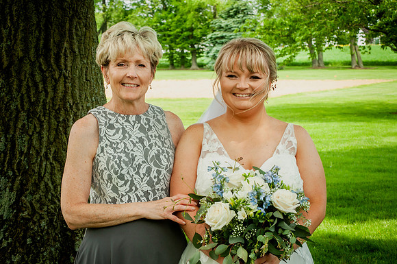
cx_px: 198
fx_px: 909
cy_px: 132
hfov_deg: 24.6
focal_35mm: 82
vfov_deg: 16.5
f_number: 8
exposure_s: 1/250
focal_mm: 55
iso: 200
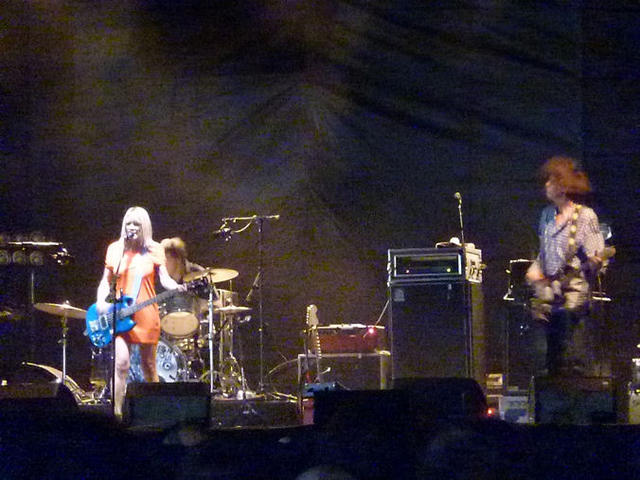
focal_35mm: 384
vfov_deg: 3.9
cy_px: 240
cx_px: 320
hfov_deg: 5.2
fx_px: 7100
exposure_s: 1/8
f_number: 5.9
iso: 6400
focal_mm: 68.8
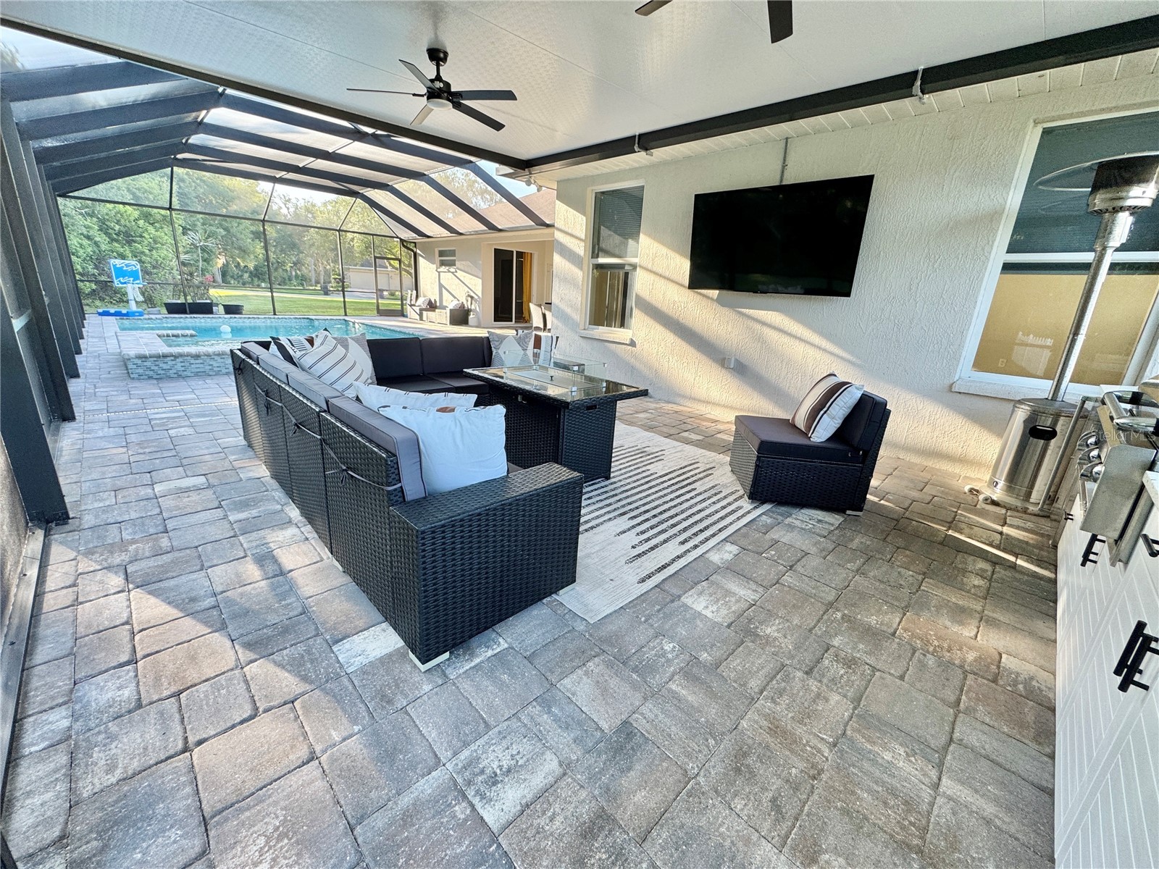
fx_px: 469
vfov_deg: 85.7
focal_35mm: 14
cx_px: 580
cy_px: 434
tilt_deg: -17.5
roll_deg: -3.8
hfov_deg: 102.1
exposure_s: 1/99
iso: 64
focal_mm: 2.22
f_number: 2.2
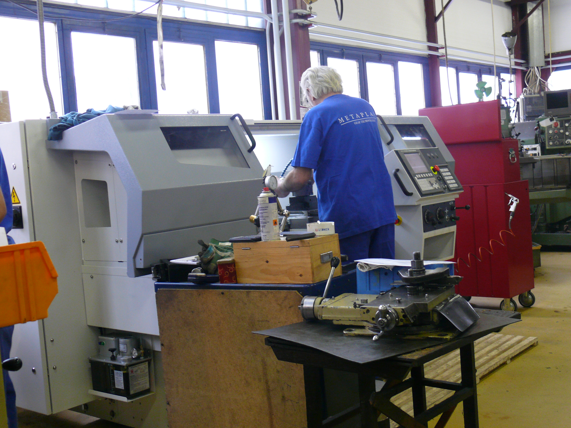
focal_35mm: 46
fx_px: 759
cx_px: 286
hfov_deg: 41.2
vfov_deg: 31.5
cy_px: 214
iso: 200
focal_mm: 9.5
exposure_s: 1/25
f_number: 3.2
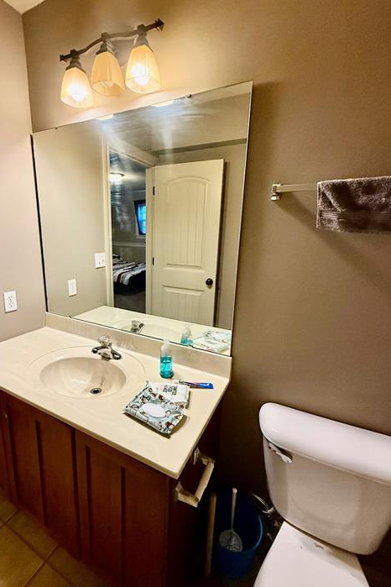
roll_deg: -0.6
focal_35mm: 16
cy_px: 294
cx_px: 166
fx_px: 261
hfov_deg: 73.3
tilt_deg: -13.0
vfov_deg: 96.7
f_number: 2.2
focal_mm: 2.22
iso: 320
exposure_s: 1/60
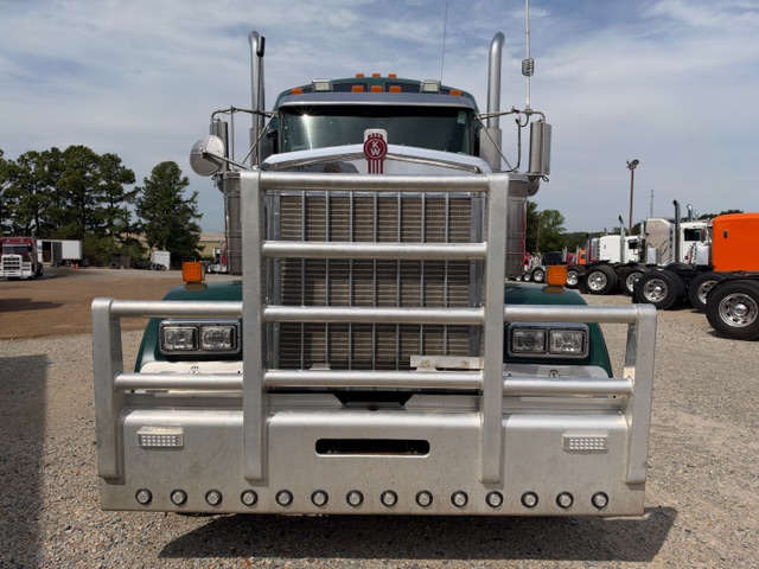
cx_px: 380
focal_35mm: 24
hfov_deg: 71.6
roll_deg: -1.6
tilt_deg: -3.8
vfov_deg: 56.8
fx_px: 526
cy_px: 284
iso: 64
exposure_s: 1/7874
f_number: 1.8
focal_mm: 6.93
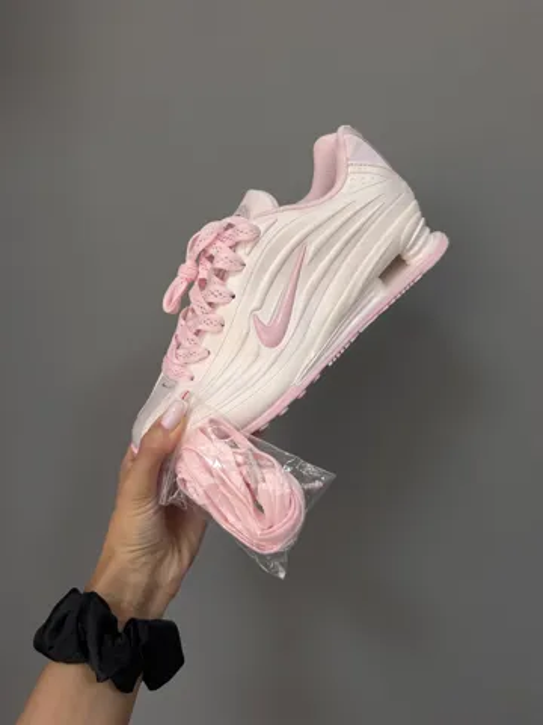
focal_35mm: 24
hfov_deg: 56.8
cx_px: 272
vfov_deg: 71.6
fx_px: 502
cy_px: 362
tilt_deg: -6.7
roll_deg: -1.2
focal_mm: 6.76
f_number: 1.78
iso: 100
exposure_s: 1/121
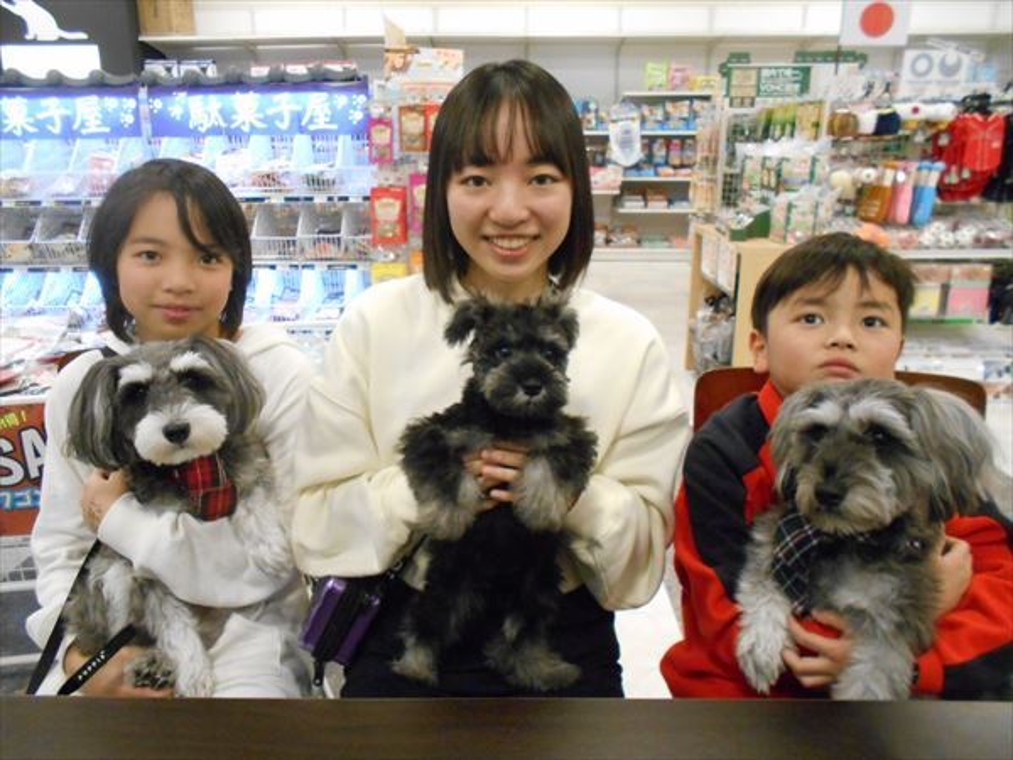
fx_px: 761
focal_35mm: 26
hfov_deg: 67.3
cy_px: 380
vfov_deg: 53.1
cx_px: 506
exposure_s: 1/100
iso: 800
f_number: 3.2
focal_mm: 4.6
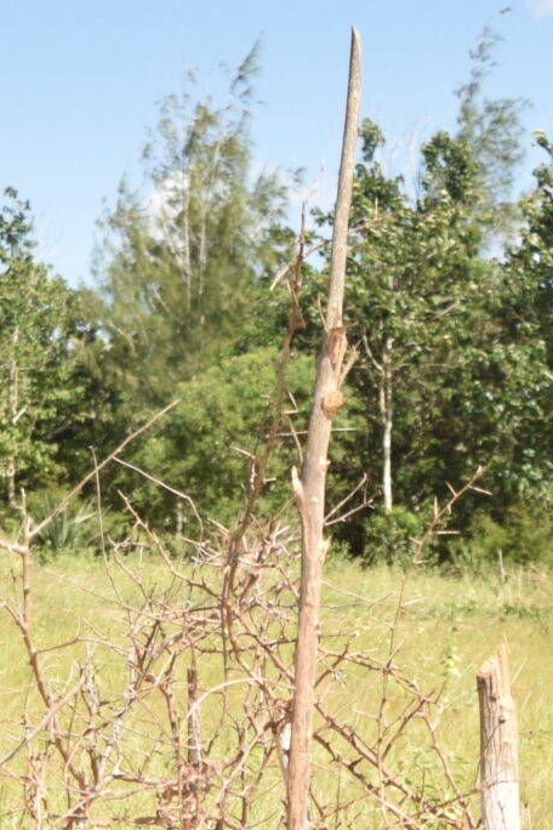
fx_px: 2327
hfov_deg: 13.5
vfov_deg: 19.1
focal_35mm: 101
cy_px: 1004
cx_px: 198
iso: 800
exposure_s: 1/4000
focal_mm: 18
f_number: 4
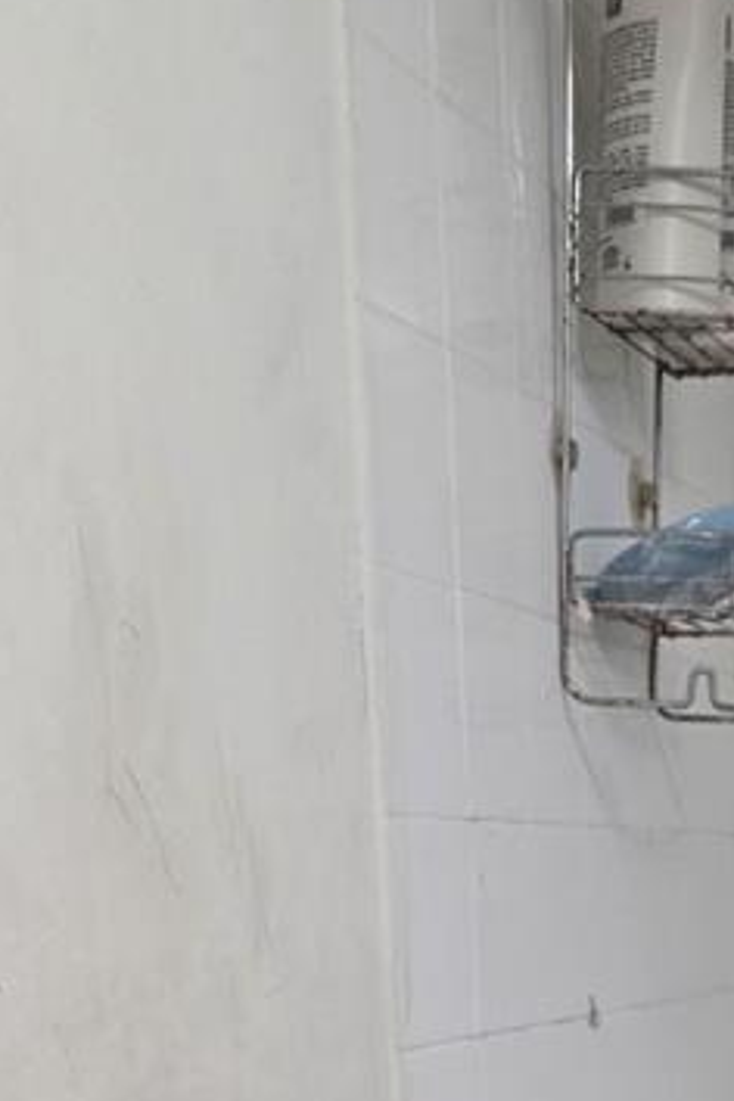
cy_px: 1670
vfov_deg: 21.0
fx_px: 2477
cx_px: 793
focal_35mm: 81
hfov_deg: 16.4
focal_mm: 6.3
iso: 800
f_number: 1.7
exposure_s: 1/120
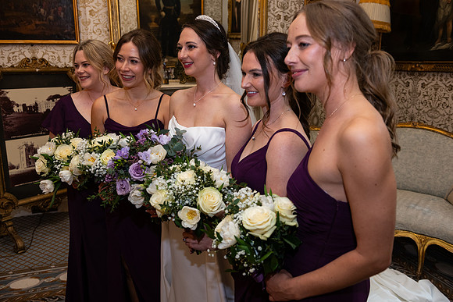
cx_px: 226
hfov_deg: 58.7
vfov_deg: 41.1
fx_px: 403
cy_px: 151
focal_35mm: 32
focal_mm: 32
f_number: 5
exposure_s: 1/160
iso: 500
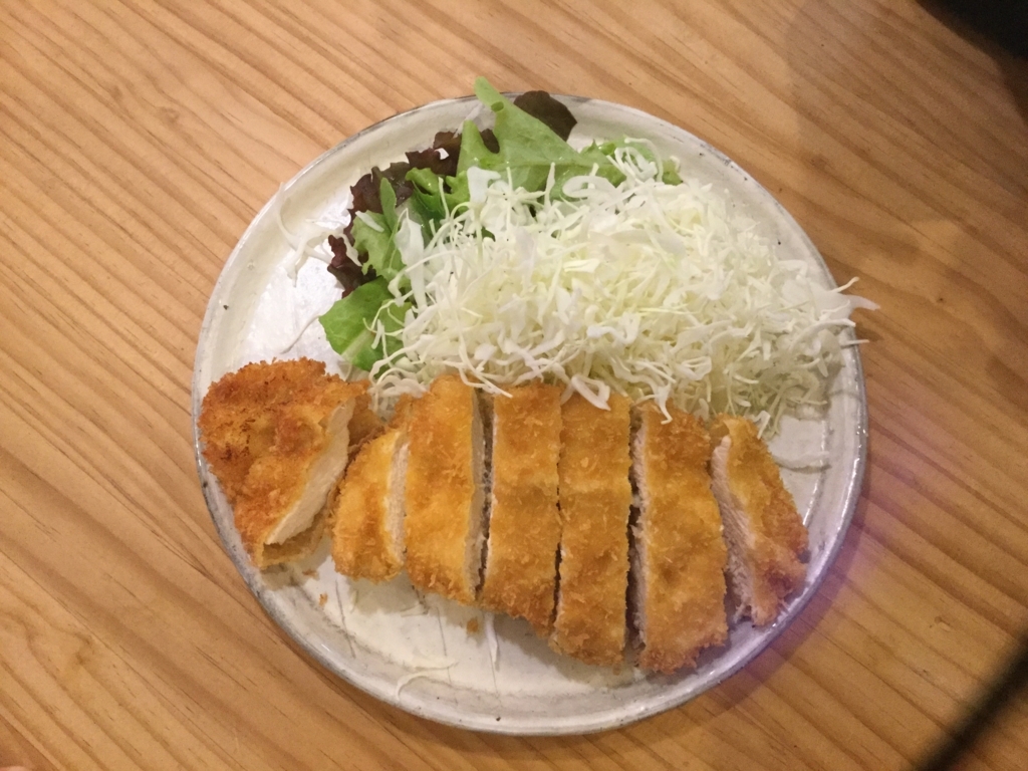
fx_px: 921
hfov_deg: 58.4
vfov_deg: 45.4
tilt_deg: -74.0
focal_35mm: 31
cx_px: 514
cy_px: 386
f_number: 2.4
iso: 160
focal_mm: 3.3
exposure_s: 1/30
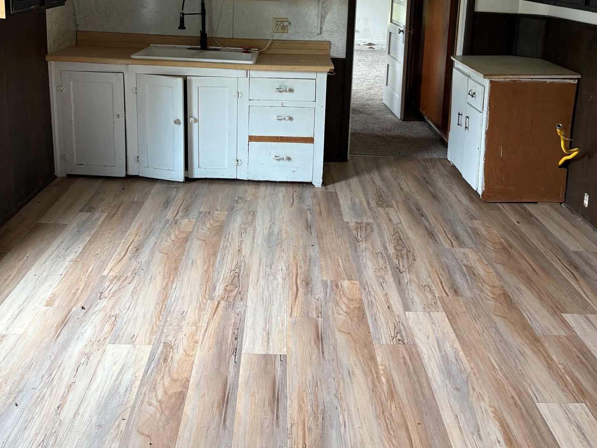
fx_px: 604
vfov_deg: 39.2
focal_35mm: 35
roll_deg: -2.6
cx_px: 299
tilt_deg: -10.0
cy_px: 90
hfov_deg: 52.6
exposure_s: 1/60
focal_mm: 5.96
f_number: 1.6
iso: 160
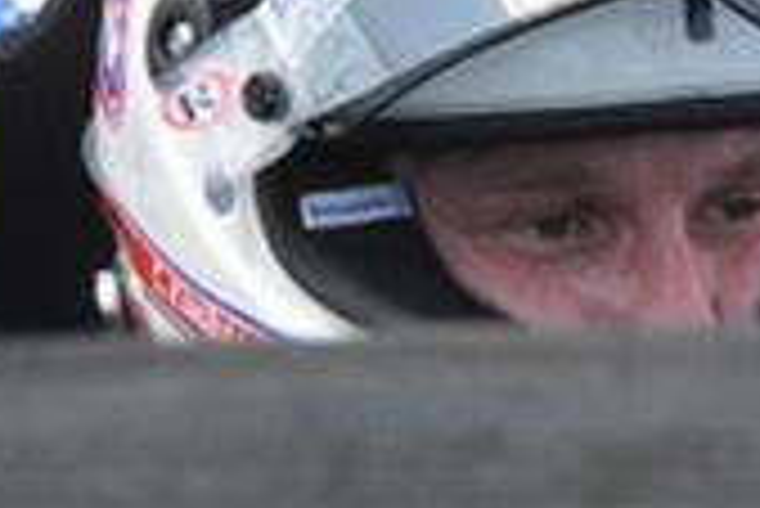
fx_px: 24340
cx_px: 598
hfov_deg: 1.8
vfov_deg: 1.2
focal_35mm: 1152
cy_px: 74
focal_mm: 130
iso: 400
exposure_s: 1/320
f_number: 10
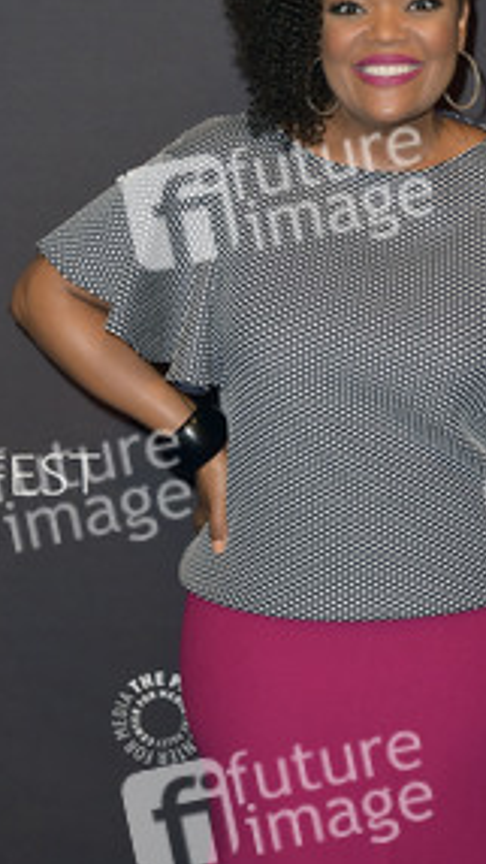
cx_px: 367
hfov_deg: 13.3
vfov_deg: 23.4
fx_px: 2084
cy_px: 350
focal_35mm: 91
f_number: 6.3
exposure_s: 1/320
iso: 500
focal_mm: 62
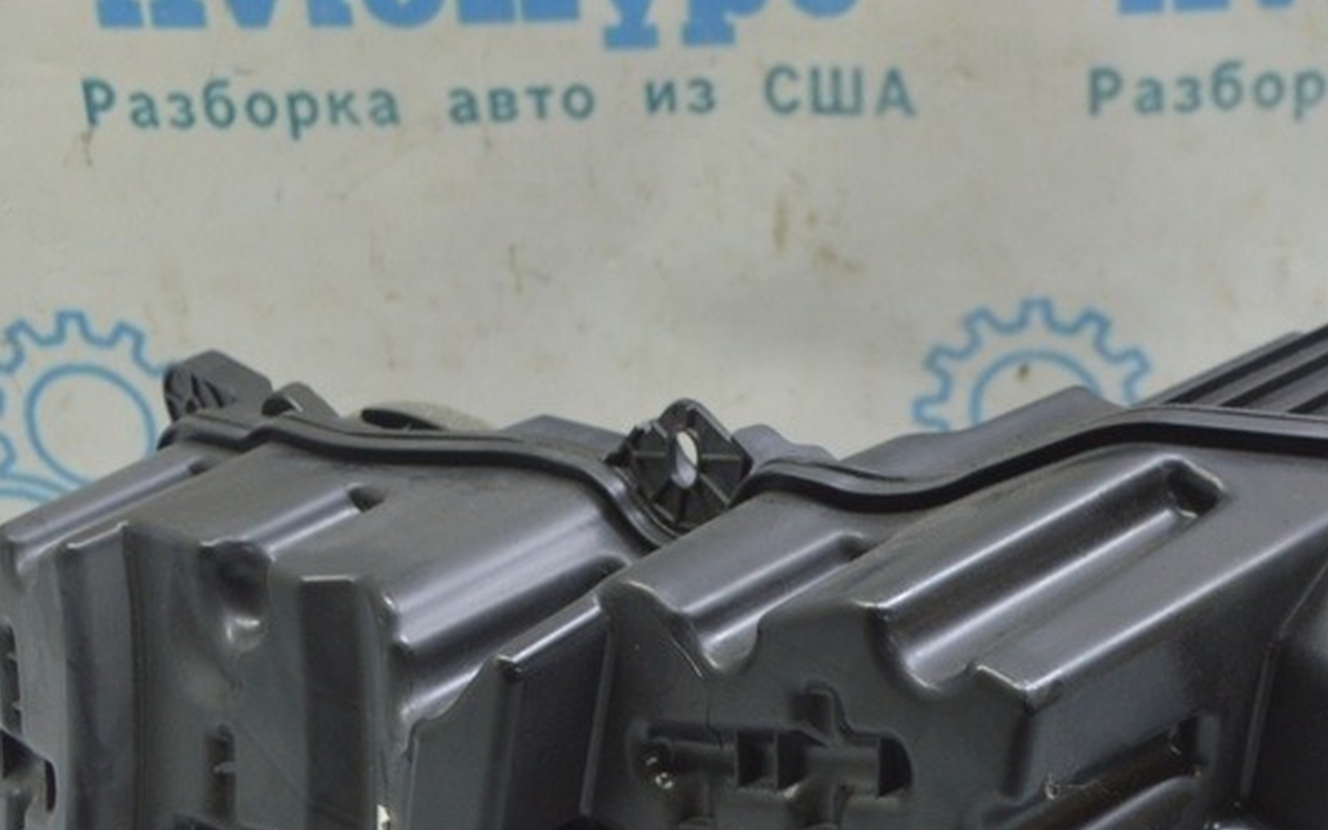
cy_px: 851
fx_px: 3004
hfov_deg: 24.7
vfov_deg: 15.4
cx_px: 961
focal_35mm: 83
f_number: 5.6
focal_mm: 28
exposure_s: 1/20
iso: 400
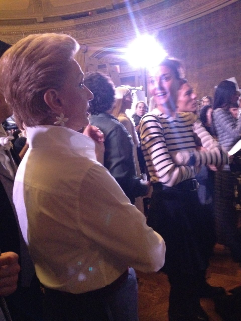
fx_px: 325
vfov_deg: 52.6
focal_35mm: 35
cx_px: 120
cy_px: 160
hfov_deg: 40.7
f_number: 2.4
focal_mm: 4.28
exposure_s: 1/15
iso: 800
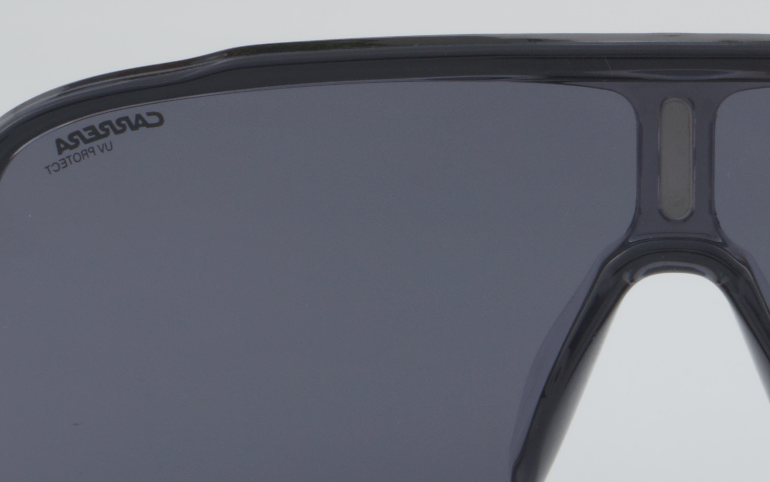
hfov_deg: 12.8
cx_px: 666
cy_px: 338
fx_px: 3421
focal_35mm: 163
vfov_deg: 8.0
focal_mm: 55
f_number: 32
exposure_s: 1/4
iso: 100
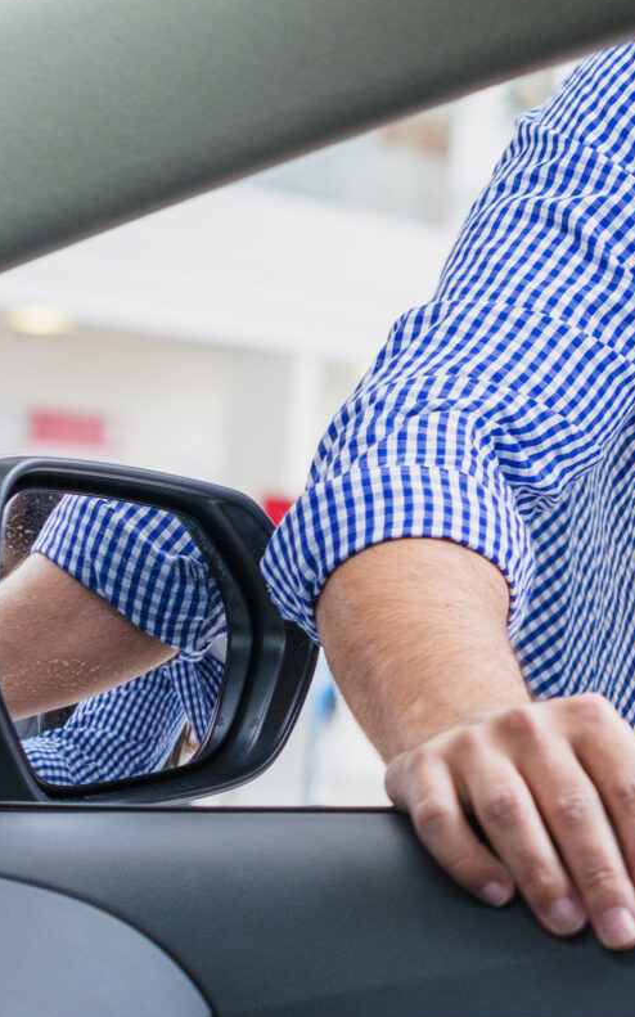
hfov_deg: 7.8
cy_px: 464
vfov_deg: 12.7
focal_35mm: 165
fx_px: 4571
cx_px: 1045
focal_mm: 50
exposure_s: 1/160
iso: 400
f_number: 4
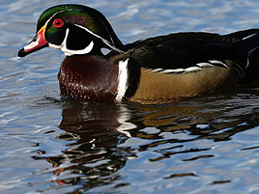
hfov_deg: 1.2
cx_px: 205
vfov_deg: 0.9
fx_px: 12443
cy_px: 82
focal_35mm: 1663
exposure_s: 1/800
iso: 160
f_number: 6.3
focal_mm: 800
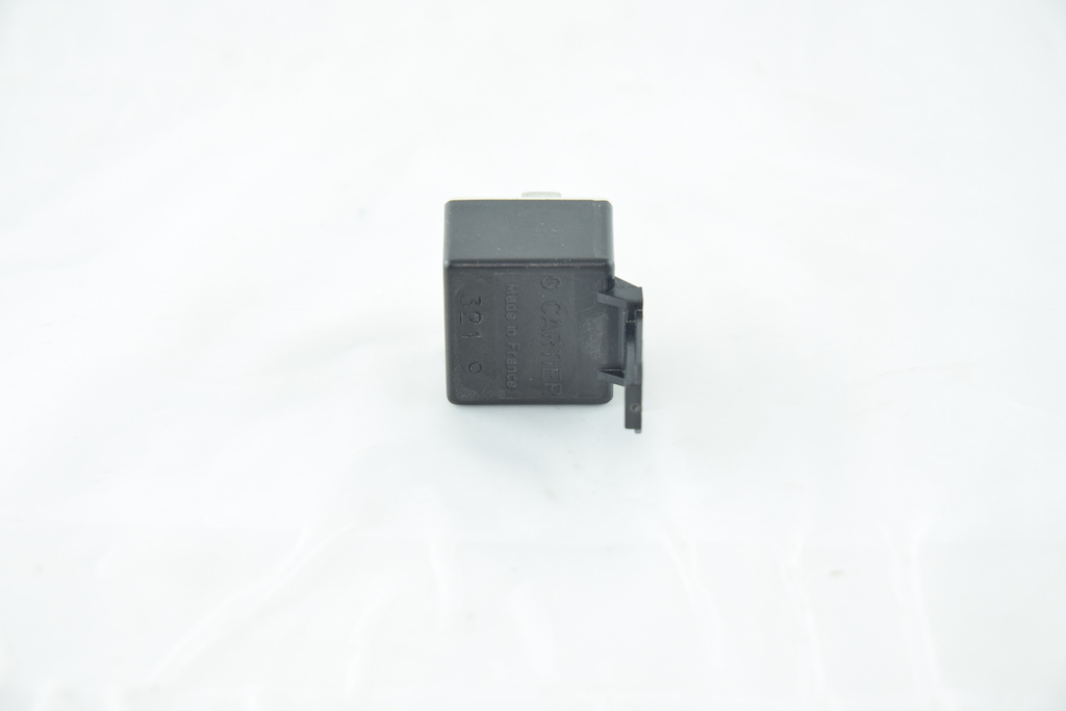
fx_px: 3109
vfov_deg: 13.0
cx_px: 533
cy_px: 356
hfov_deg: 19.5
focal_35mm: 105
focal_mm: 70
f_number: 7.1
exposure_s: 1/200
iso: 400
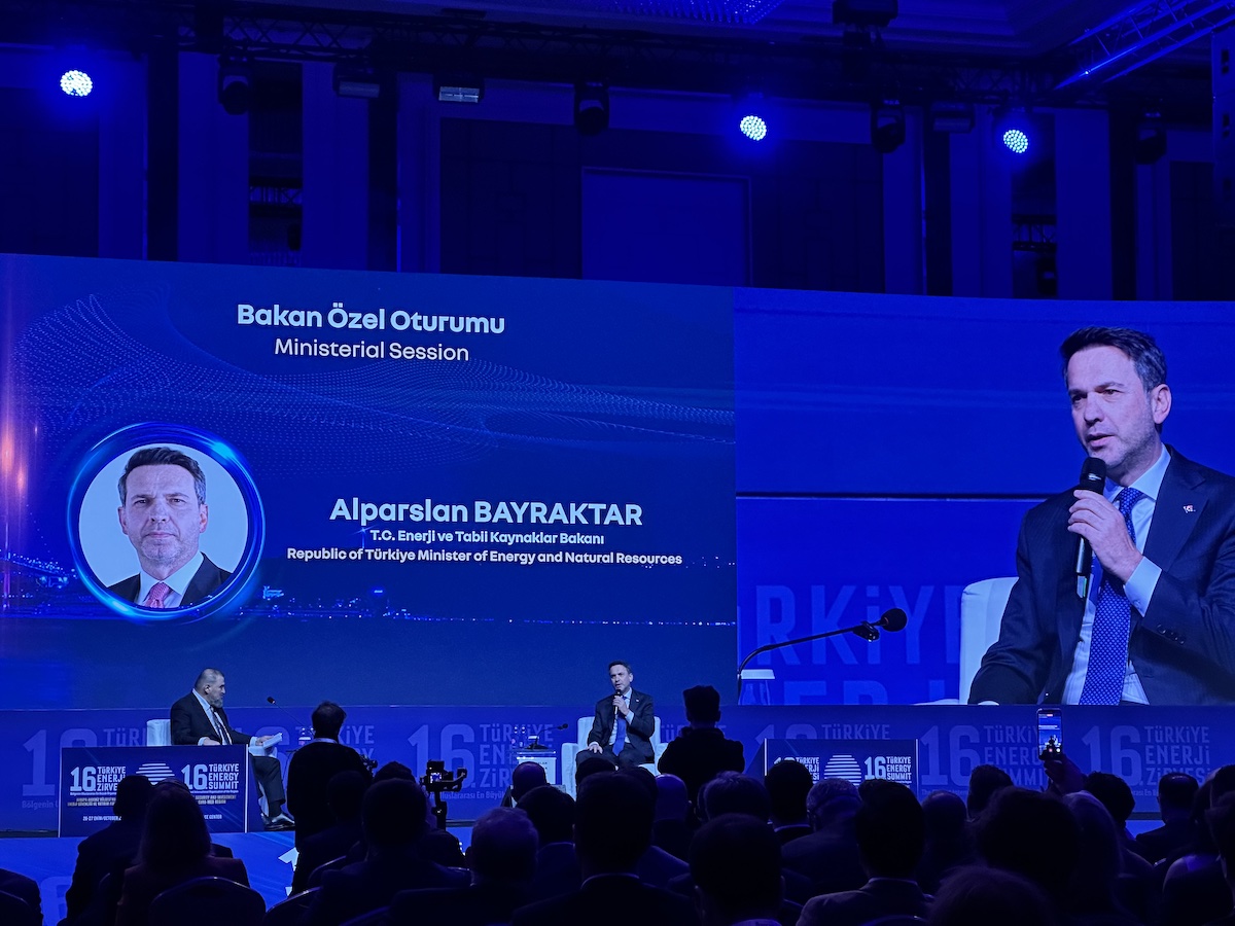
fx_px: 2747
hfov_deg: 25.3
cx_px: 618
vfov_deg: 19.1
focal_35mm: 77
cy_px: 463
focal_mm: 9
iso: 400
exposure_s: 1/100
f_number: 2.8
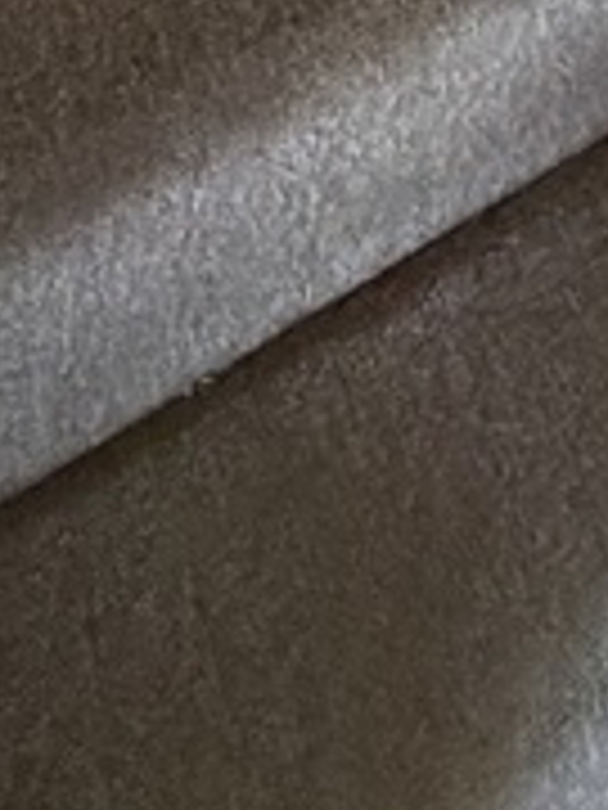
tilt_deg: -9.4
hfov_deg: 16.6
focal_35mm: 84
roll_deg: +0.3
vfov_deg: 12.6
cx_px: 797
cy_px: -1444
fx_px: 1967
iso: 1000
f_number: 2.2
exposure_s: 1/60
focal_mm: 2.22
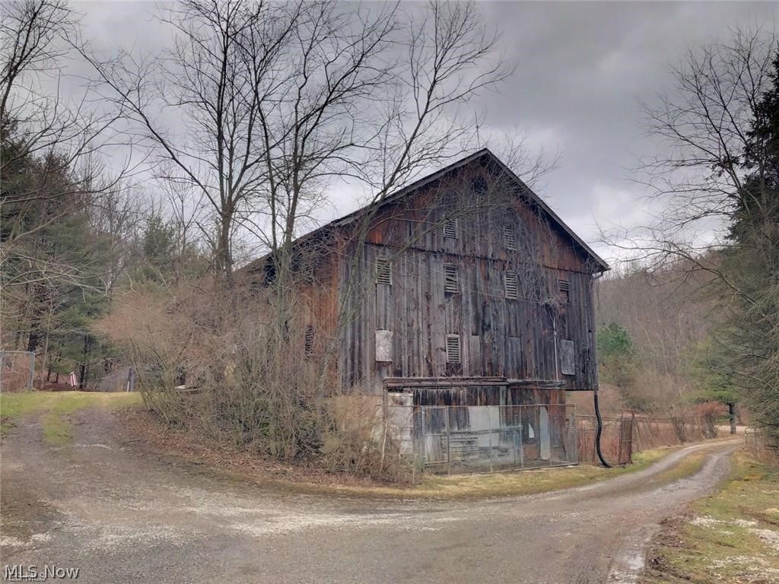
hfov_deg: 63.4
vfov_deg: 49.7
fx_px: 630
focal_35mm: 28
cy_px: 292
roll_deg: +1.8
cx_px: 390
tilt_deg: +9.9
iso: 20
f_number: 1.8
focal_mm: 3.99
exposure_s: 1/1140
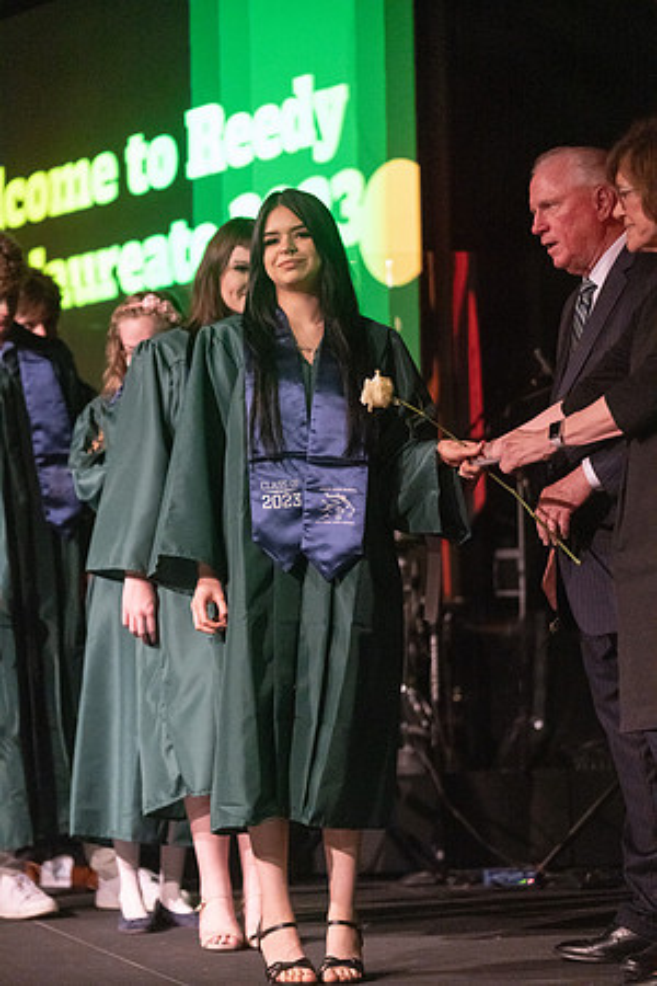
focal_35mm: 109
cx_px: 328
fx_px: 2984
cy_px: 493
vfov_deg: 18.8
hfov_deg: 12.6
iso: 16000
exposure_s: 1/1000
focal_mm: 109
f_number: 2.8
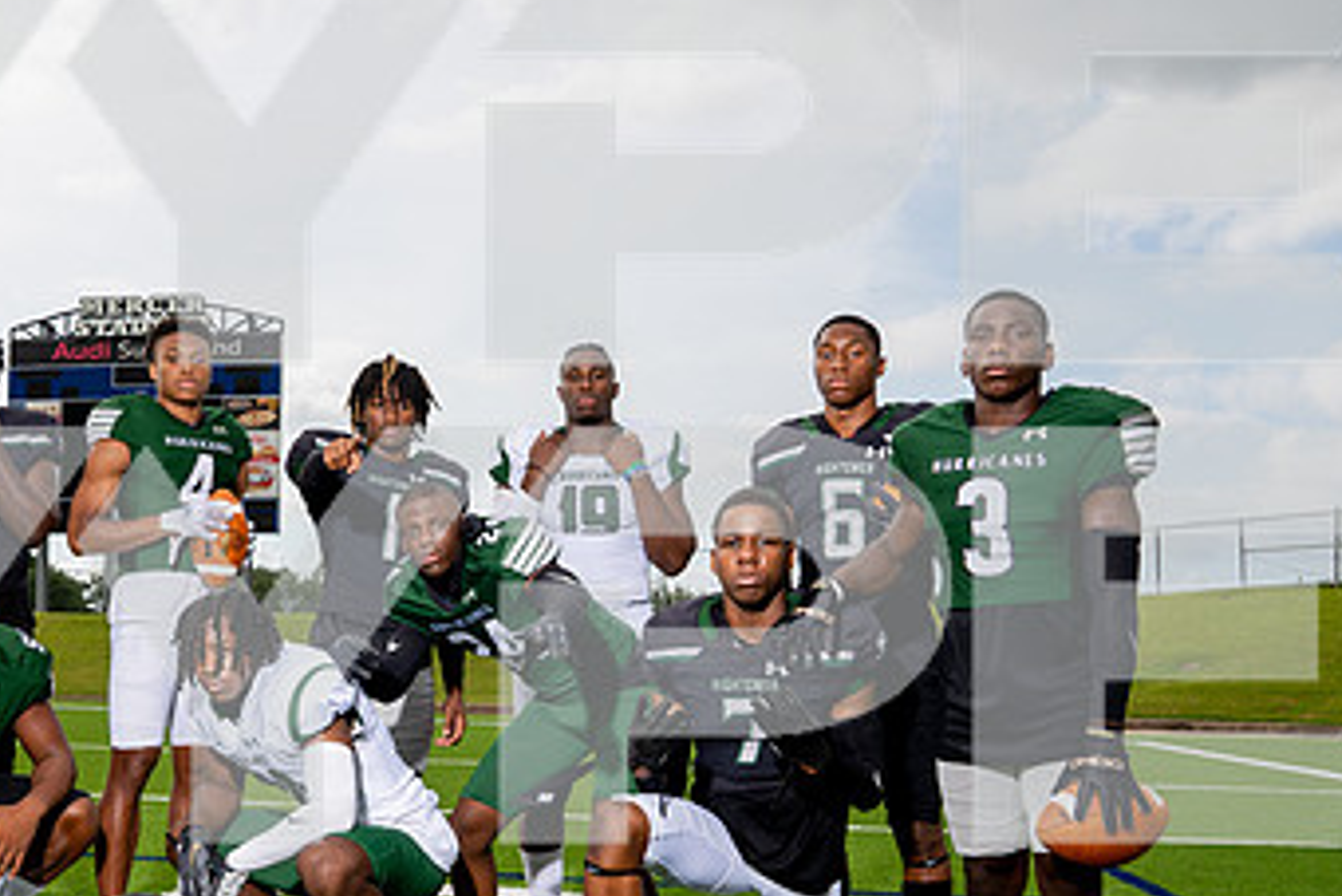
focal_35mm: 41
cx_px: 422
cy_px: 637
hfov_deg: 46.5
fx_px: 1529
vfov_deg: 32.2
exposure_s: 1/250
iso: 100
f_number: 8
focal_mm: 24
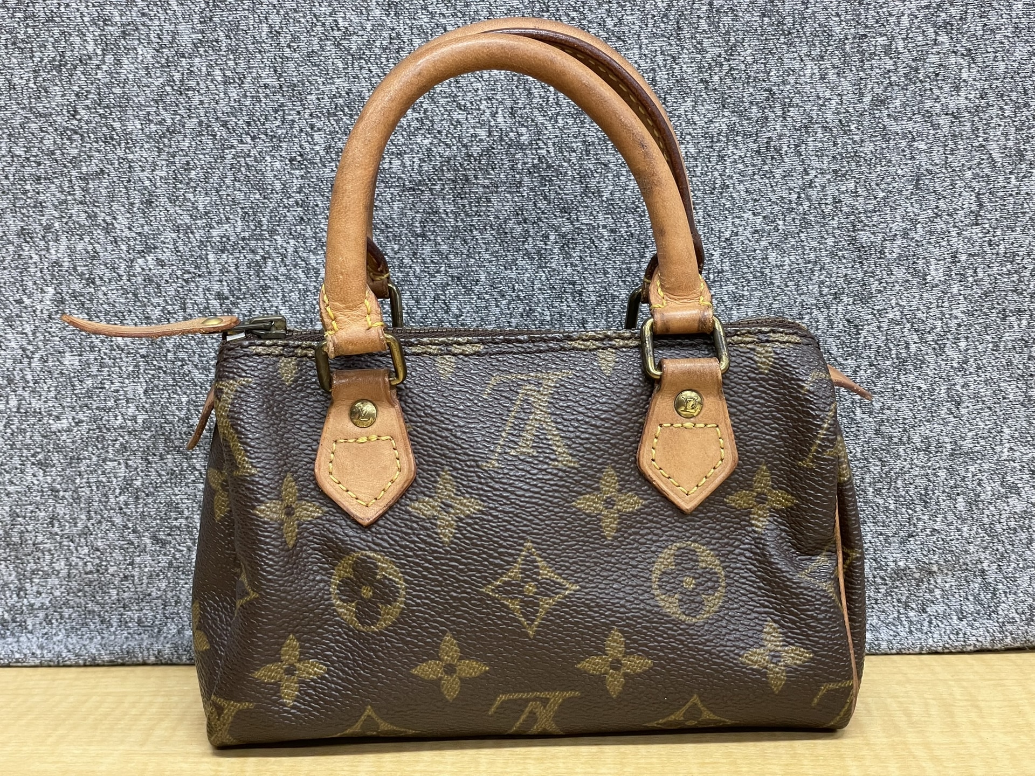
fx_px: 1555
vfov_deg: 28.0
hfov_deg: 36.8
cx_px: 518
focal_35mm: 52
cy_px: 388
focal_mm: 6
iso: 200
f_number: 2
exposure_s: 1/62
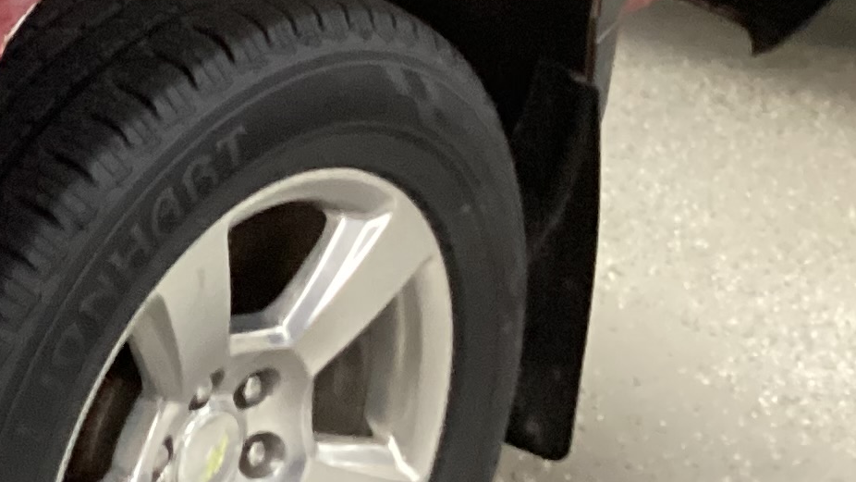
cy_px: -80
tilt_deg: -23.5
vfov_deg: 10.0
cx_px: -465
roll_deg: -0.5
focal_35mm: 119
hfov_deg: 16.3
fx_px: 2701
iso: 500
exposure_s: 1/25
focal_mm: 3.3
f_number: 2.4
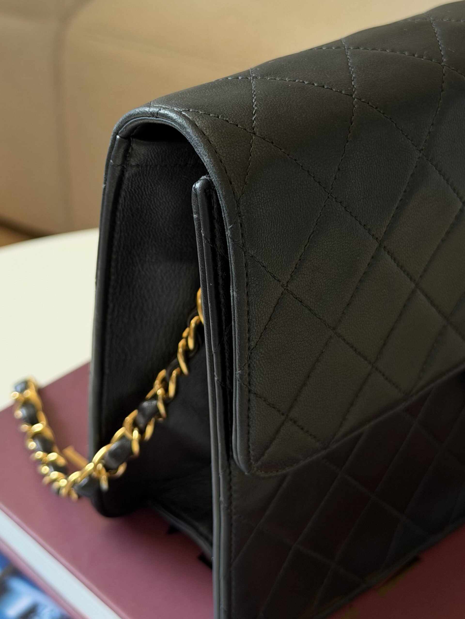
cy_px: 310
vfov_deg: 39.7
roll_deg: +0.1
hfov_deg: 30.3
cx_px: 232
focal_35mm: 48
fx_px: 860
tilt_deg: -31.7
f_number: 1.78
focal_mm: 6.76
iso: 64
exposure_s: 1/121
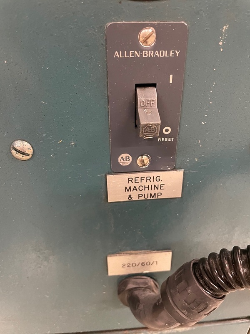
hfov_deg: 53.1
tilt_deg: -28.4
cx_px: 125
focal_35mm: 26
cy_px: 167
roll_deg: +0.3
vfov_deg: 67.3
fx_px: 250
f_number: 1.6
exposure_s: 1/30
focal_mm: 4.2
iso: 500
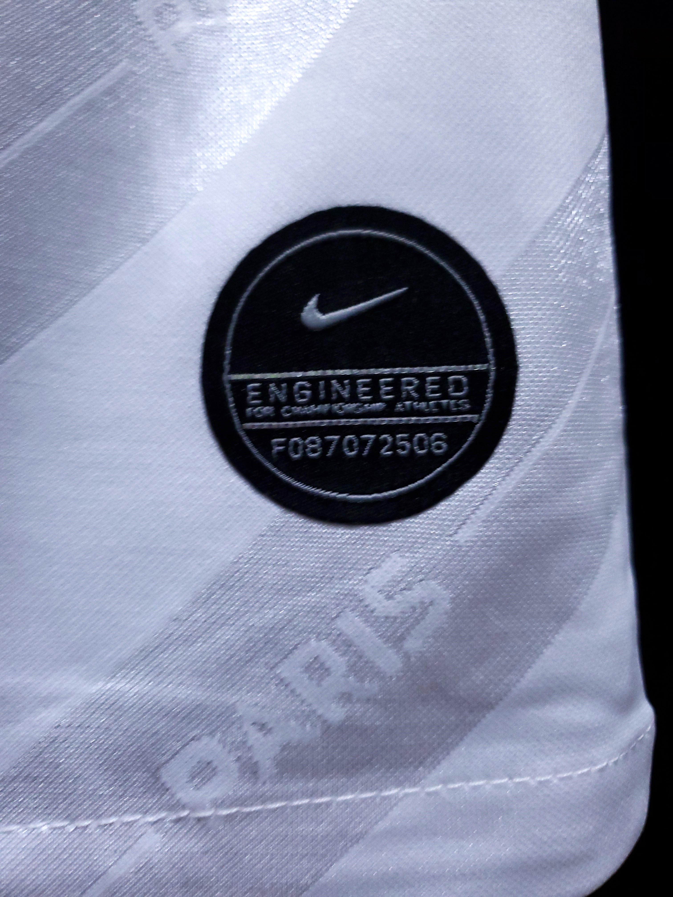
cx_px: 336
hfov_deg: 53.1
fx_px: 674
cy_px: 448
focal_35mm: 26
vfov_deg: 67.3
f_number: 1.5
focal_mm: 4.3
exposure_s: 1/20
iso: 200
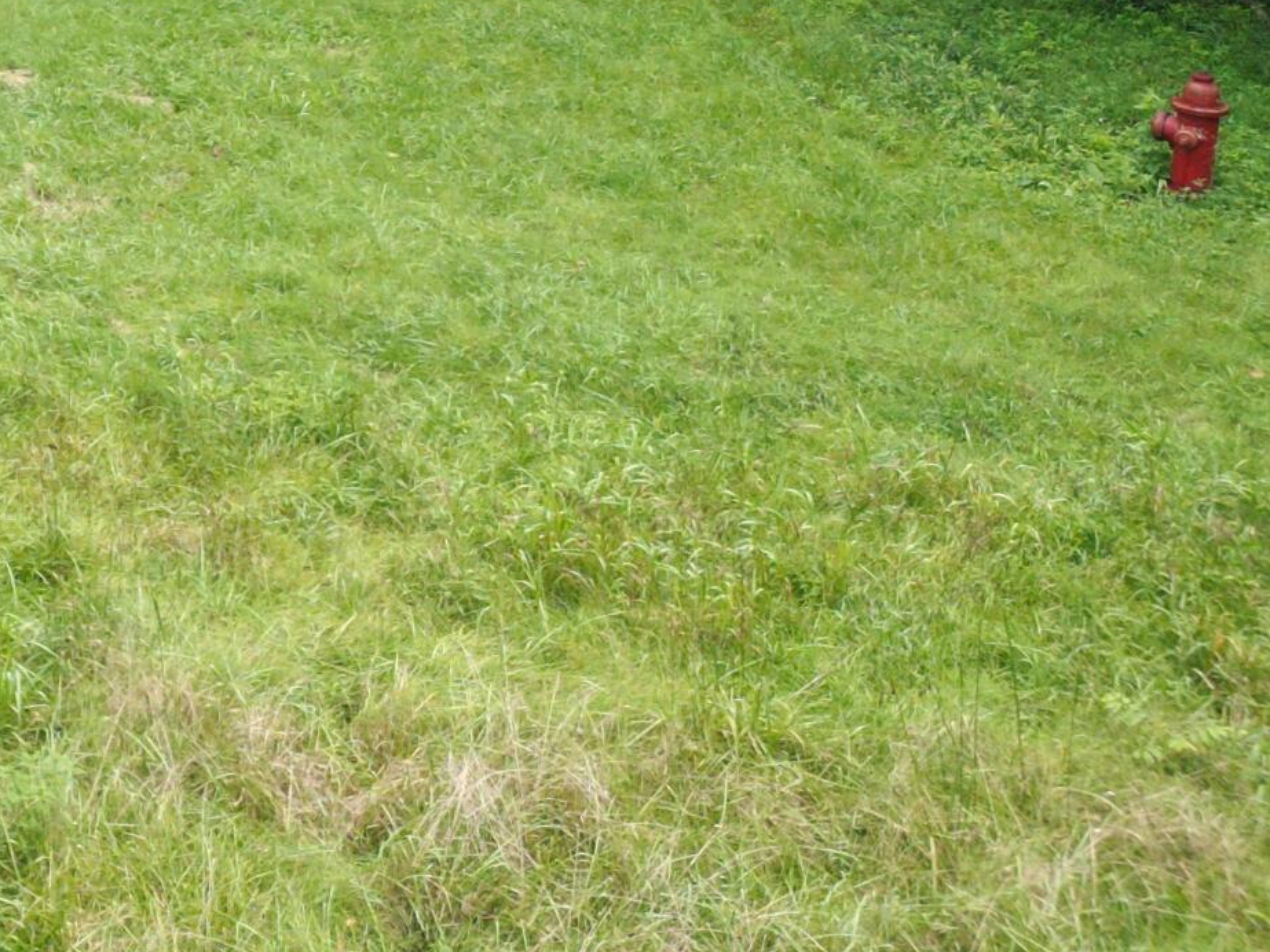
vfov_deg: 17.5
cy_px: -337
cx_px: -782
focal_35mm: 78
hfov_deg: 20.4
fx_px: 2861
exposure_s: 1/640
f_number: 1.7
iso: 200
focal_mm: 6.72
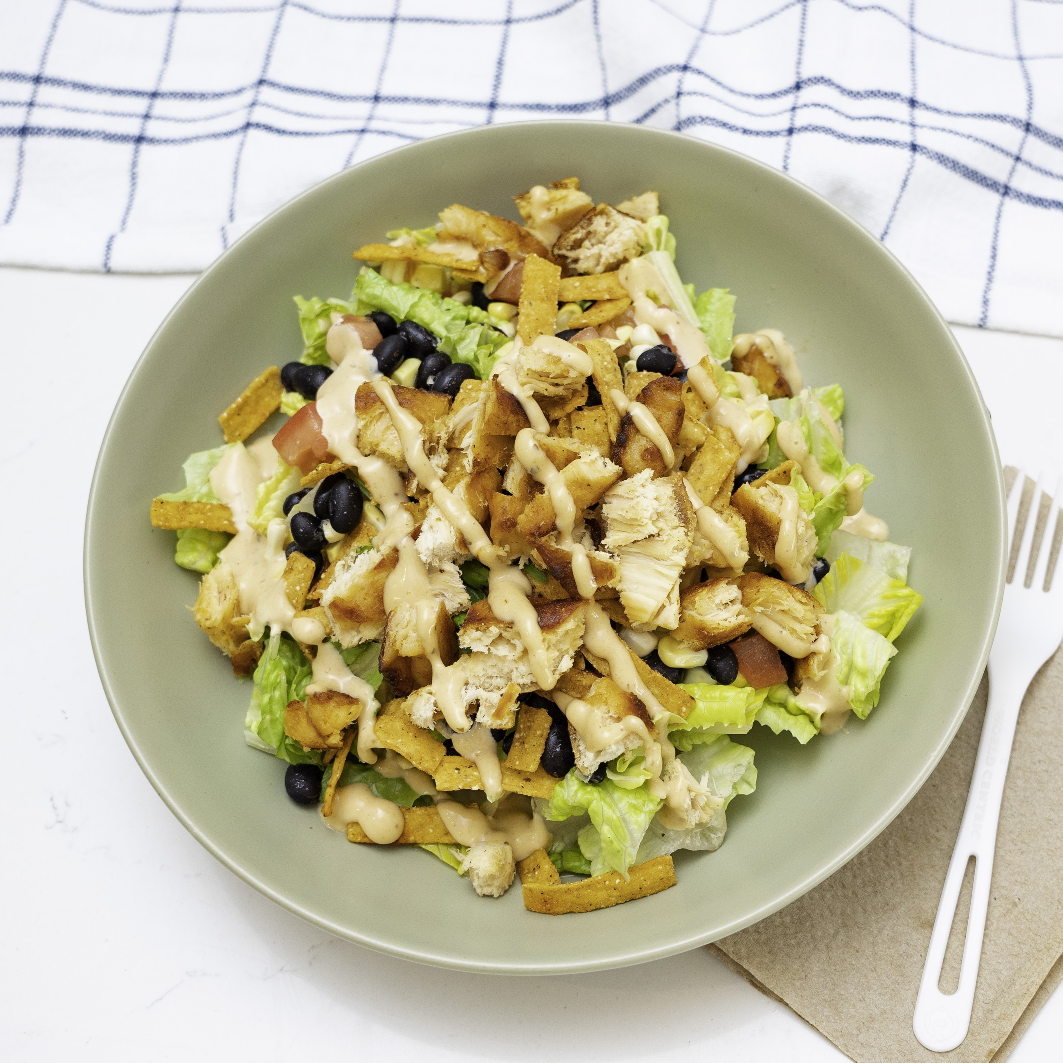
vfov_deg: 31.6
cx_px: 761
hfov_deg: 31.2
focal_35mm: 54
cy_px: 529
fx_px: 1876
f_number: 4
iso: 320
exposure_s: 1/200
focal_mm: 28.6
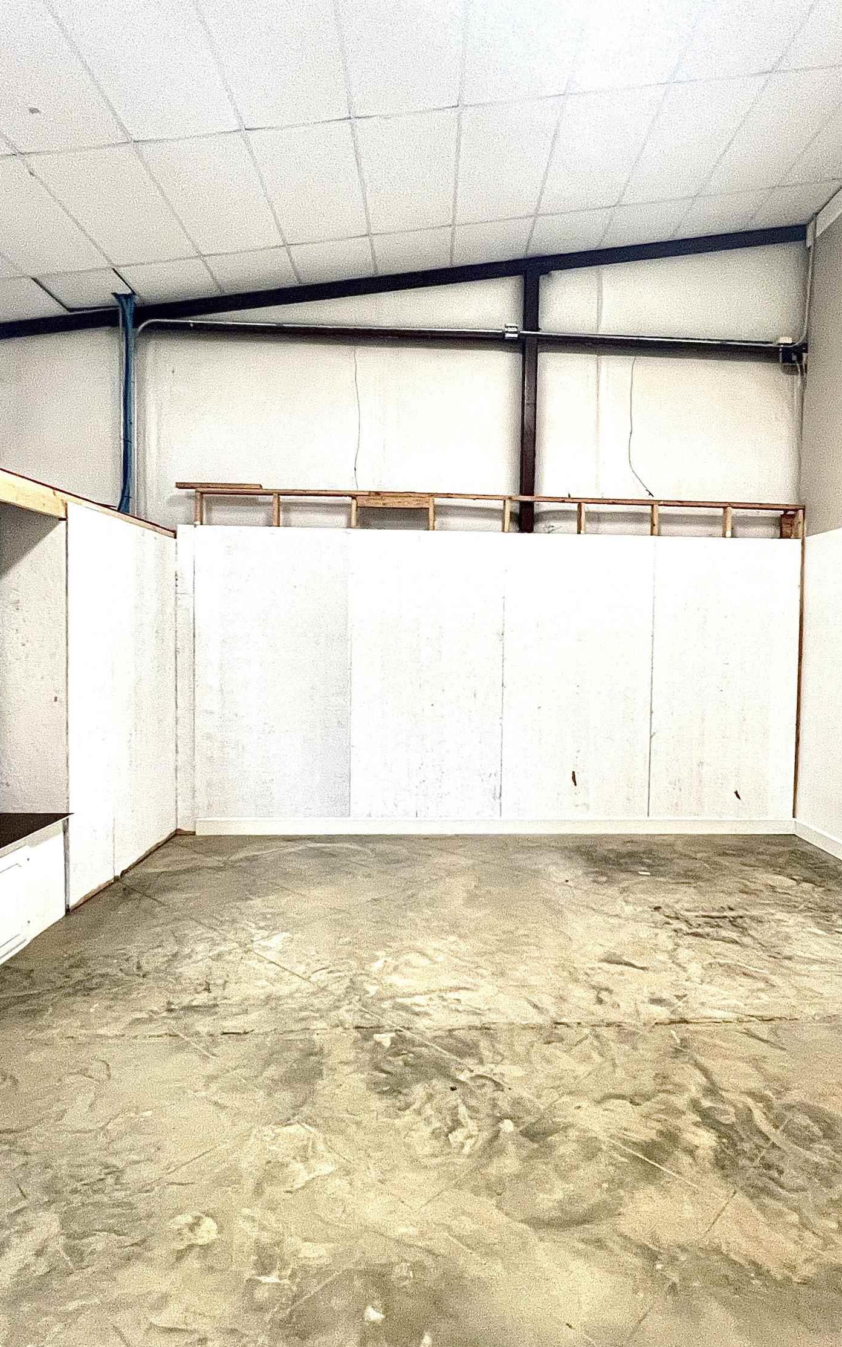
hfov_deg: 62.0
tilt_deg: -2.3
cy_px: 666
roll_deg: -1.0
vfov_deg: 88.0
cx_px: 479
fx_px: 697
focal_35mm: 19
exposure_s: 1/60
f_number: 1.8
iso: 250
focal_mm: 1.57
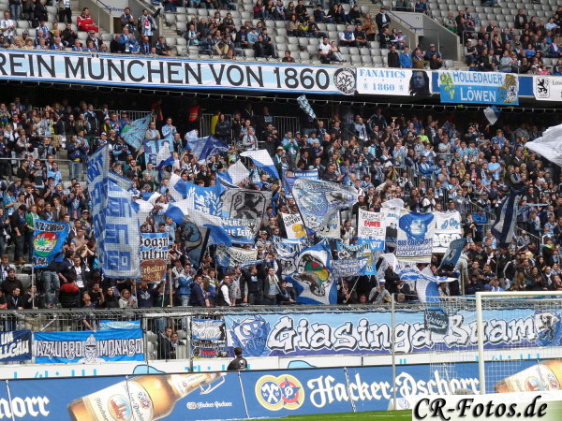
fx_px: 2240
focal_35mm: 138
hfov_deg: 14.3
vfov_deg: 10.7
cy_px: 210
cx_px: 281
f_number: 3.6
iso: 400
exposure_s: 1/400
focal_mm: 24.5
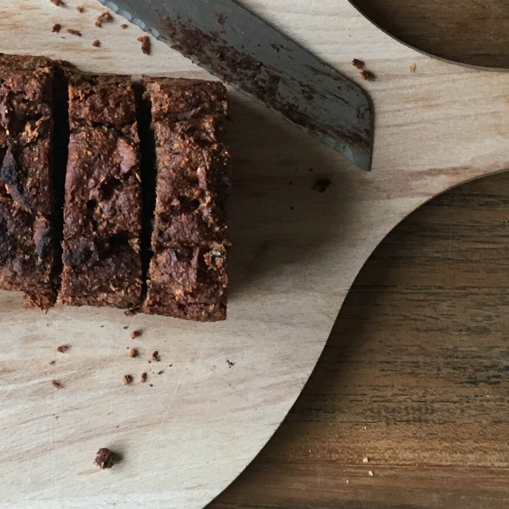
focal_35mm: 74
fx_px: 1231
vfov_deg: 23.1
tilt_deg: -88.1
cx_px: 76
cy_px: 119
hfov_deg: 22.9
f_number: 2.2
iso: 100
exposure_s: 1/33
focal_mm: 4.15
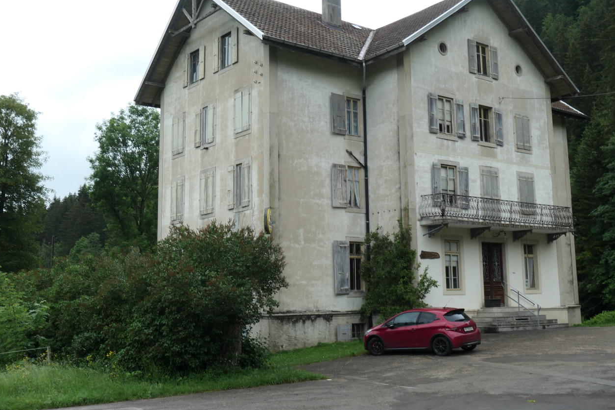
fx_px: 734
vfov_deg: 31.2
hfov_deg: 45.4
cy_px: 184
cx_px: 329
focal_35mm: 43
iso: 200
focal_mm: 13.1
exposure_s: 1/500
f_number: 3.7
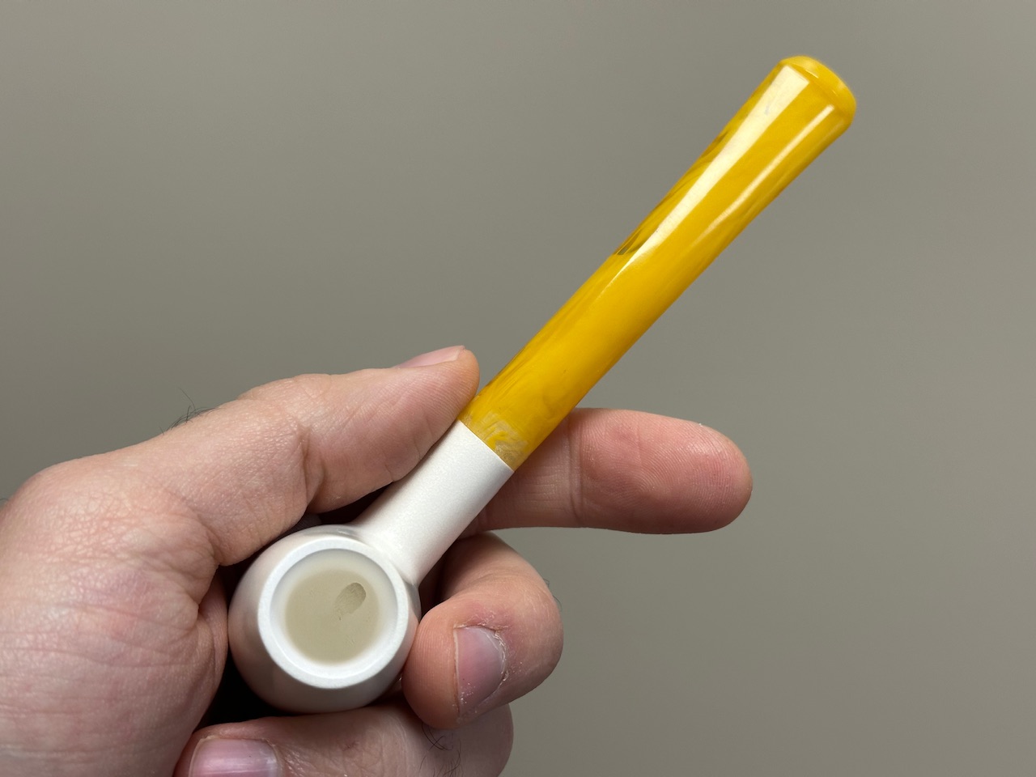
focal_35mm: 48
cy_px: 388
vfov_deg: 30.3
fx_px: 1437
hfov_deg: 39.7
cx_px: 518
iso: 64
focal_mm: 6.86
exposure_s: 1/100
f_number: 1.78
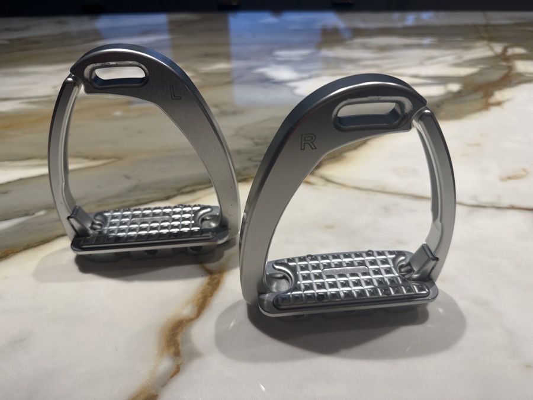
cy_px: 200
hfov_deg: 71.6
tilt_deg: -36.9
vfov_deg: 56.8
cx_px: 266
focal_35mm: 24
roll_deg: +0.7
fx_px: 370
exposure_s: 1/120
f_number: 1.78
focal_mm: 6.76
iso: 80
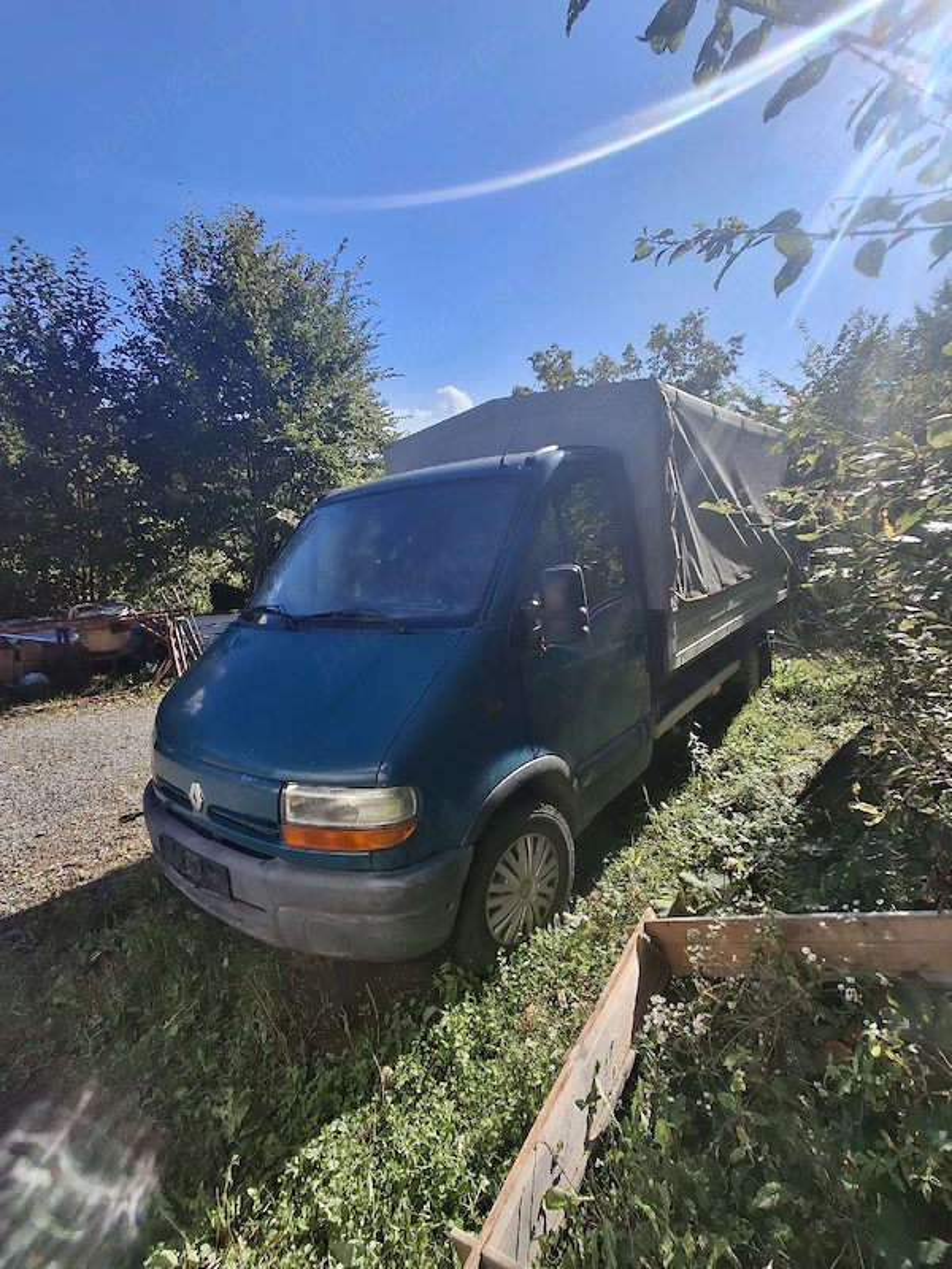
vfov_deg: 94.5
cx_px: 476
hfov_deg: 78.1
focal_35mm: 16
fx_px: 587
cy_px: 634
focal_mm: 1.64
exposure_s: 1/2000
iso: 40
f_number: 2.2
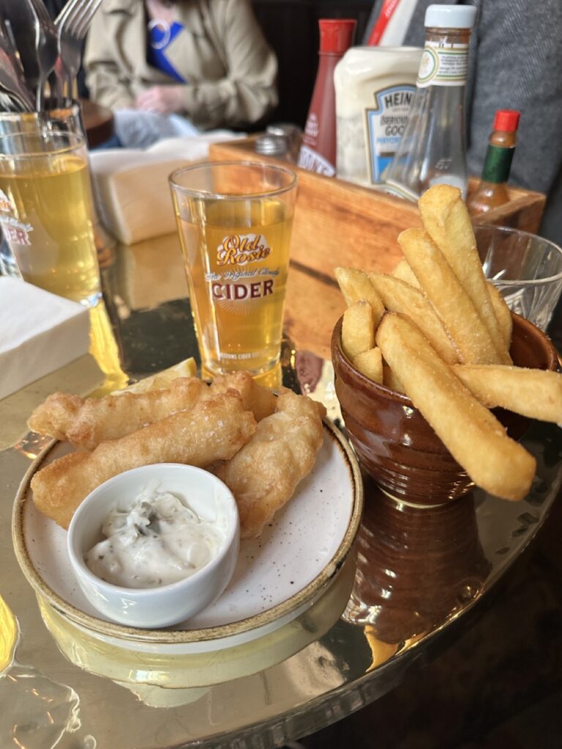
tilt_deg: -33.8
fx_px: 520
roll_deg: -3.4
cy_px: 374
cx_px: 281
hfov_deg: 56.8
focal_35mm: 24
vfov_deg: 71.6
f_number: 1.78
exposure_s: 1/50
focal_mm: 6.86
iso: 320
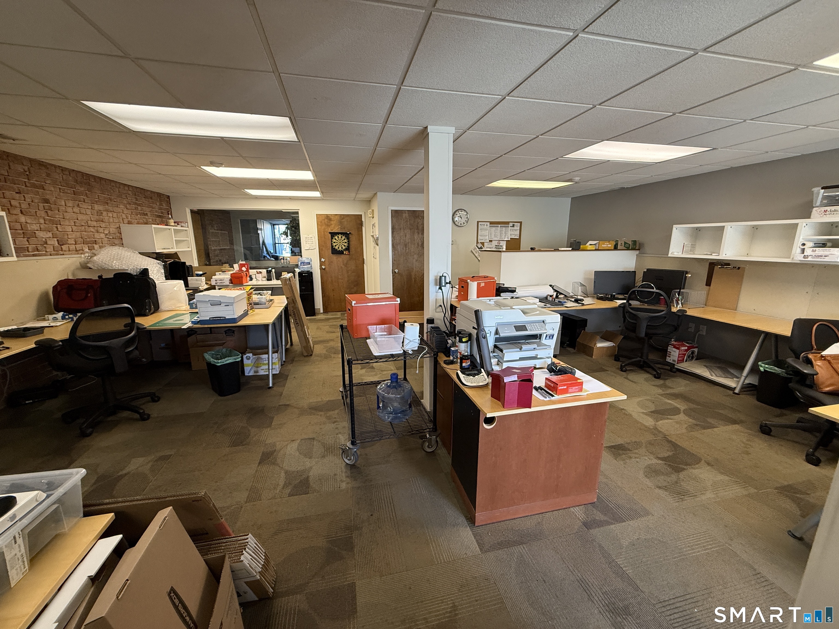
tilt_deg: -12.1
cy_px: 314
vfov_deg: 85.7
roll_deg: +0.3
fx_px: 339
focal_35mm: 14
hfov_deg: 102.1
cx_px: 420
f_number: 2.2
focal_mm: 2.22
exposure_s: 1/60
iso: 200
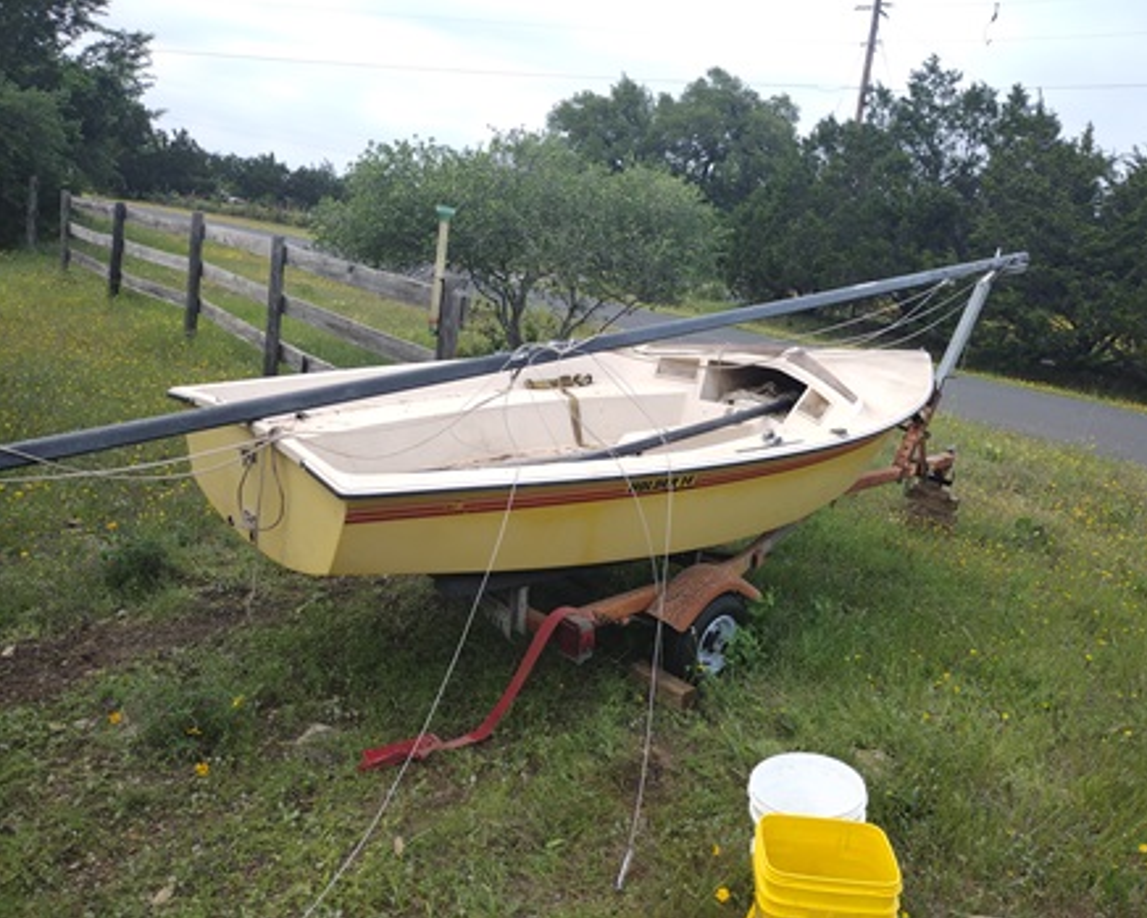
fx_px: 985
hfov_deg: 60.3
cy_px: 450
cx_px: 629
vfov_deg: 50.0
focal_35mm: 29
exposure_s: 1/364
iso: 100
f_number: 1.7
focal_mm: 4.71
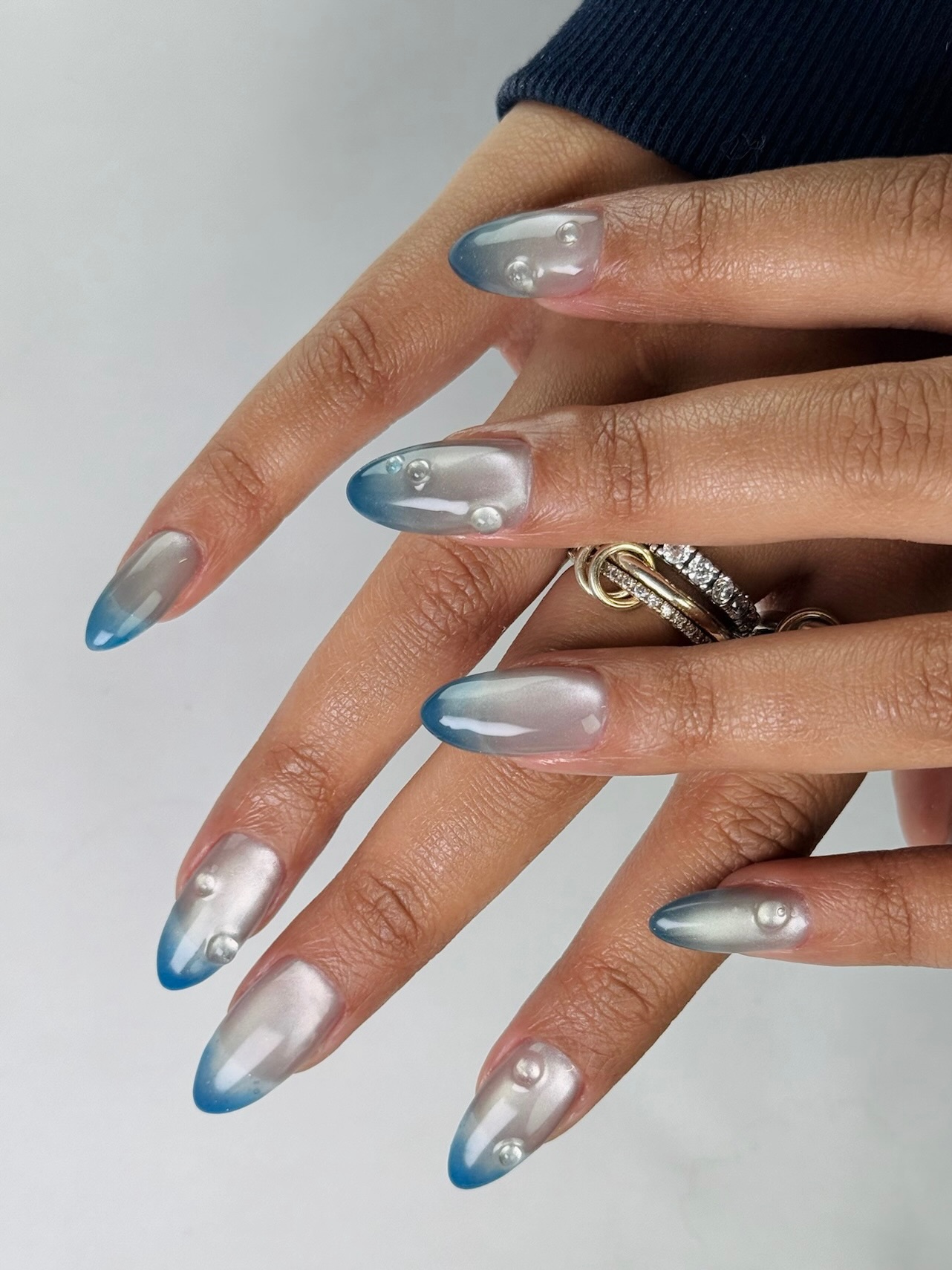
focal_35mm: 48
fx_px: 1761
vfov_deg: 39.7
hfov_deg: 30.3
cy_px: 635
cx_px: 476
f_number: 1.78
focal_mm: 6.76
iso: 64
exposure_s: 1/802
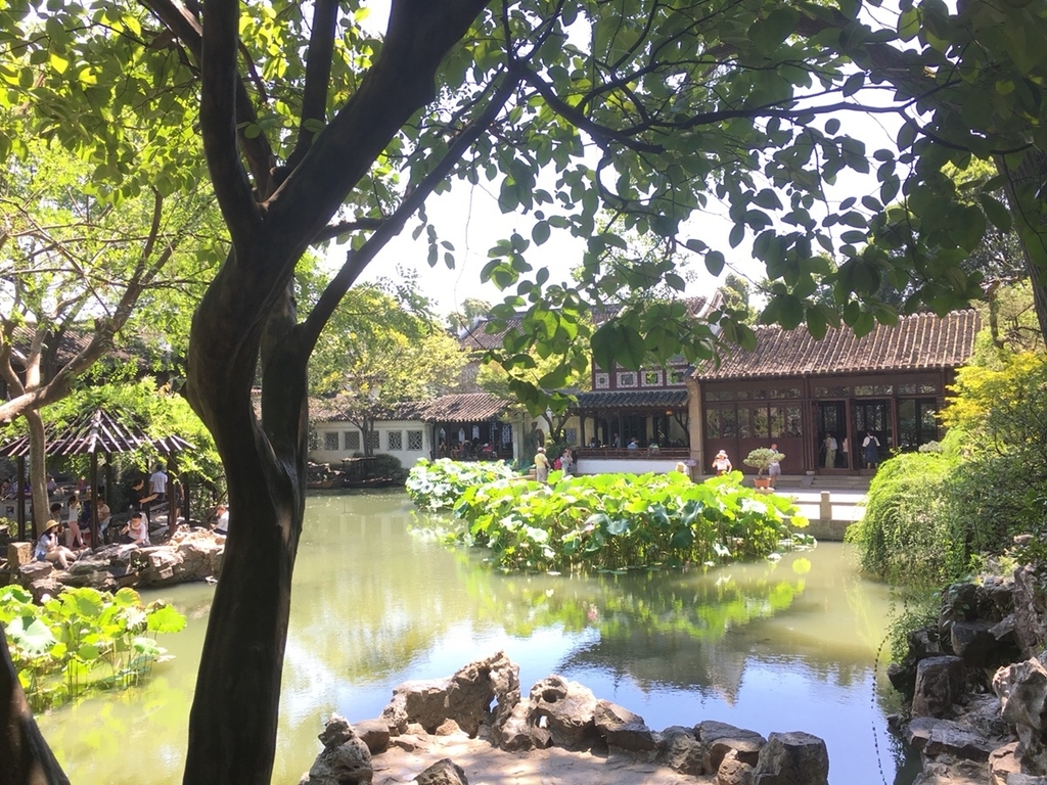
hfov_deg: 61.7
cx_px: 524
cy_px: 392
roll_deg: +2.0
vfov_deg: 48.2
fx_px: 877
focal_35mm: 29
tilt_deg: +0.9
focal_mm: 4.15
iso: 25
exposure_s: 1/170
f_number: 2.2
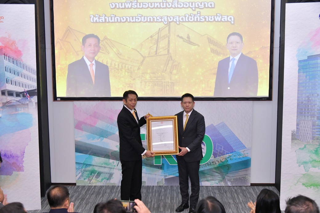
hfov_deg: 42.8
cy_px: 106
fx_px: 409
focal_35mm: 46
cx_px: 160
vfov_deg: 29.2
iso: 1600
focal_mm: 46
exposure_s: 1/80
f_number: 4.5
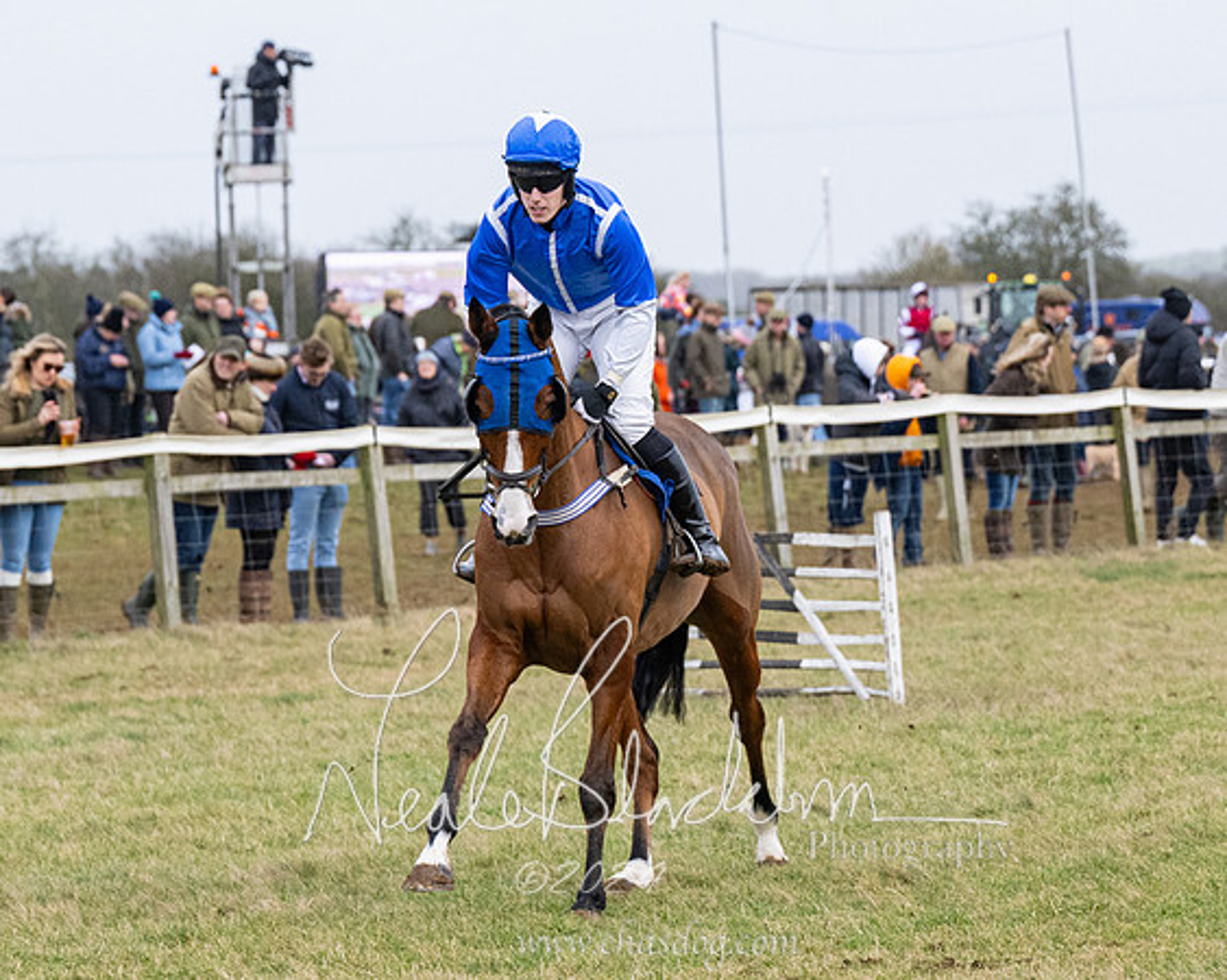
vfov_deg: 7.0
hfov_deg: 8.8
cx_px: 532
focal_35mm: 220
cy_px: 490
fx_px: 8003
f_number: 4
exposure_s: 1/1600
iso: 800
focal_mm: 92
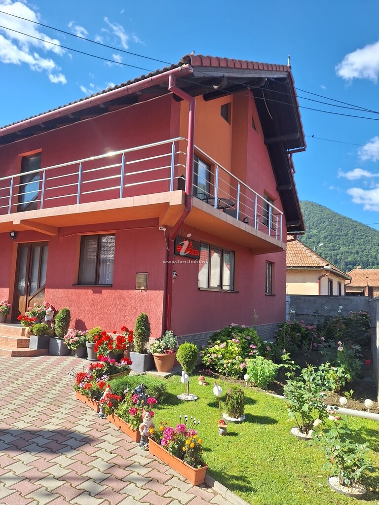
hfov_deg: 58.9
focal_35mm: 23
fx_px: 336
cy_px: 252
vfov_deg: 73.9
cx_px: 190
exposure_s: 1/1511
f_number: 1.8
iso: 40
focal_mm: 5.54
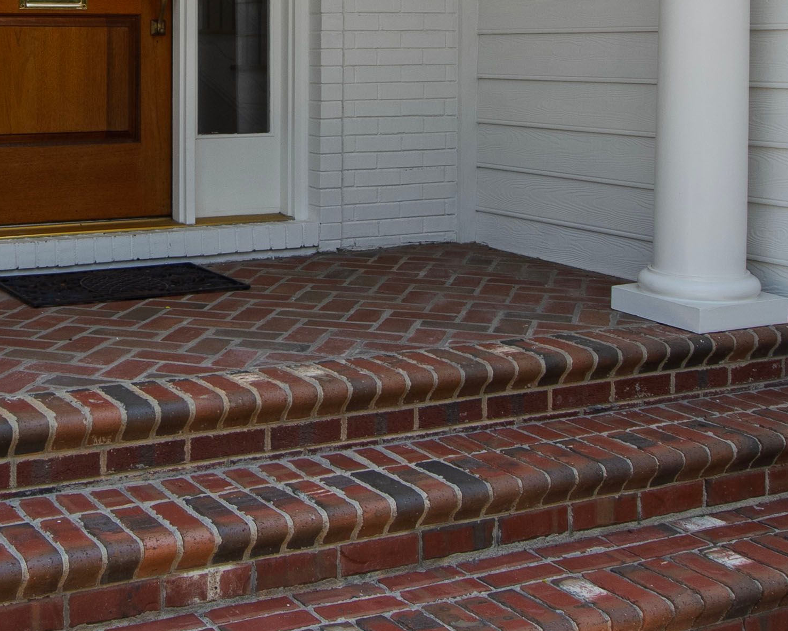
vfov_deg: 27.8
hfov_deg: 34.4
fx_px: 1236
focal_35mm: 53
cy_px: 90
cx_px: 172
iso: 100
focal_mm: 10
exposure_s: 1/60
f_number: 8
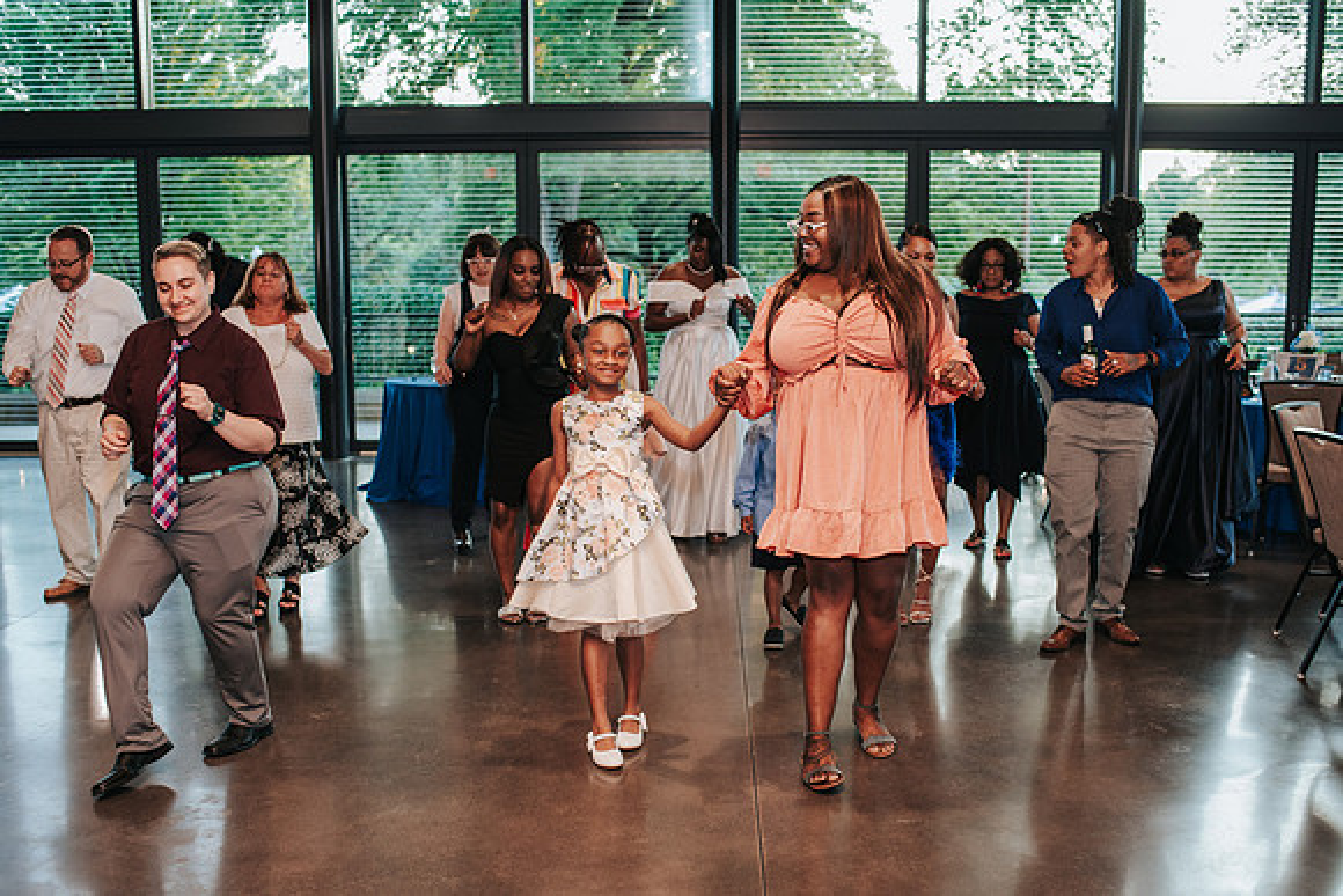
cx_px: 672
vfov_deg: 34.8
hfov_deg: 50.4
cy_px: 483
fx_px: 1428
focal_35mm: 38
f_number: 2.8
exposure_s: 1/160
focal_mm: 35
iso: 1000
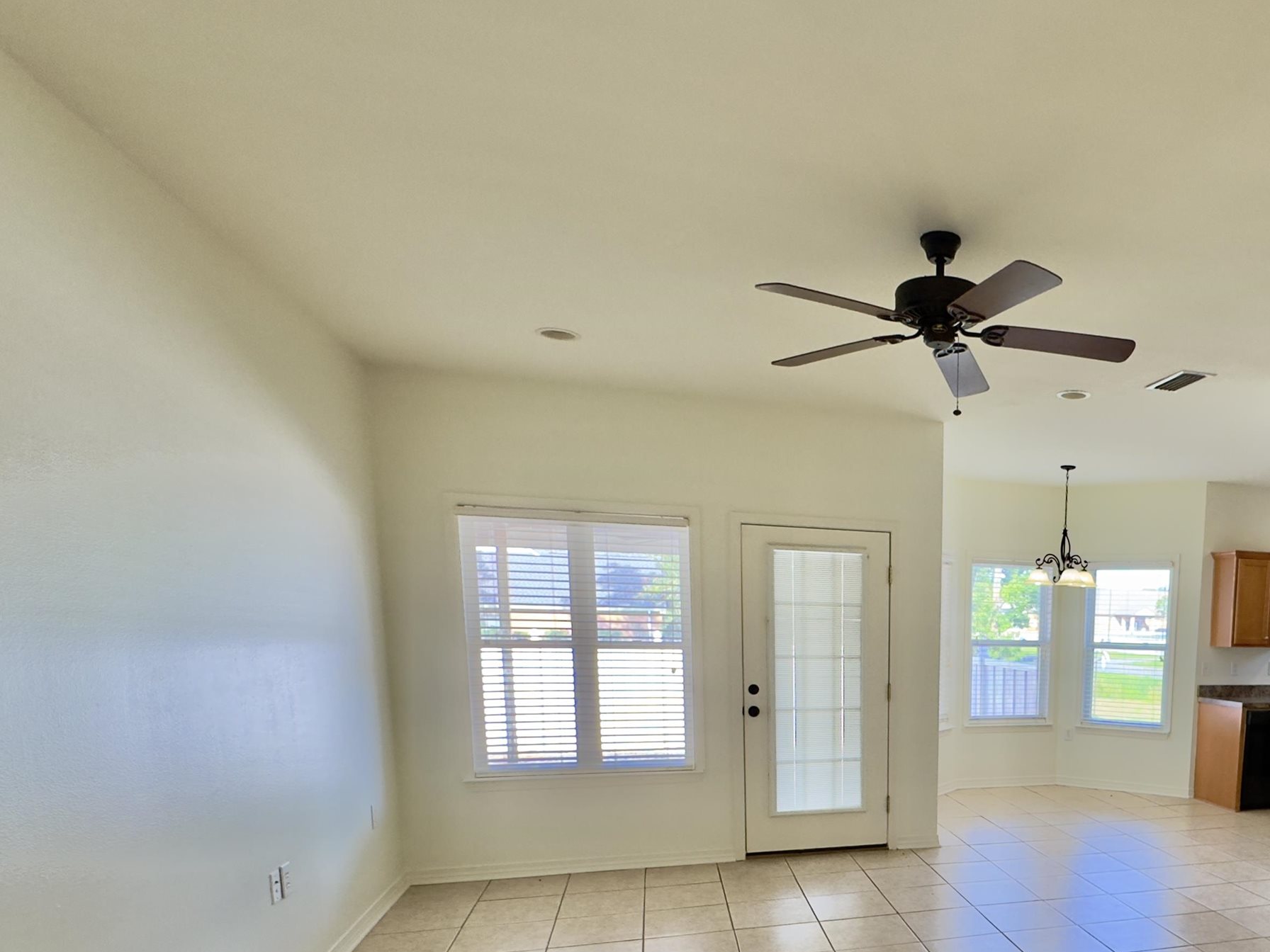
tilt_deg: -8.8
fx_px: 881
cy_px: 759
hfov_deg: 66.4
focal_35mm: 24
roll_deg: -1.5
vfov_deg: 53.2
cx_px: 975
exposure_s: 1/120
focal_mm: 2.22
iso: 250
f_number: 2.2
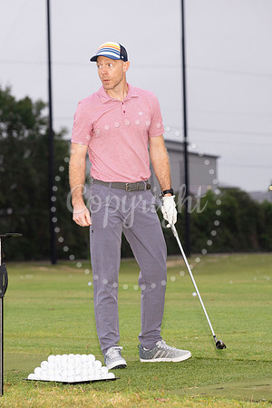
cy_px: 204
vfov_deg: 13.0
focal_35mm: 158
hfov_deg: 8.7
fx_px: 1785
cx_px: 129
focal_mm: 105
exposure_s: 1/125
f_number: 4.5
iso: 800
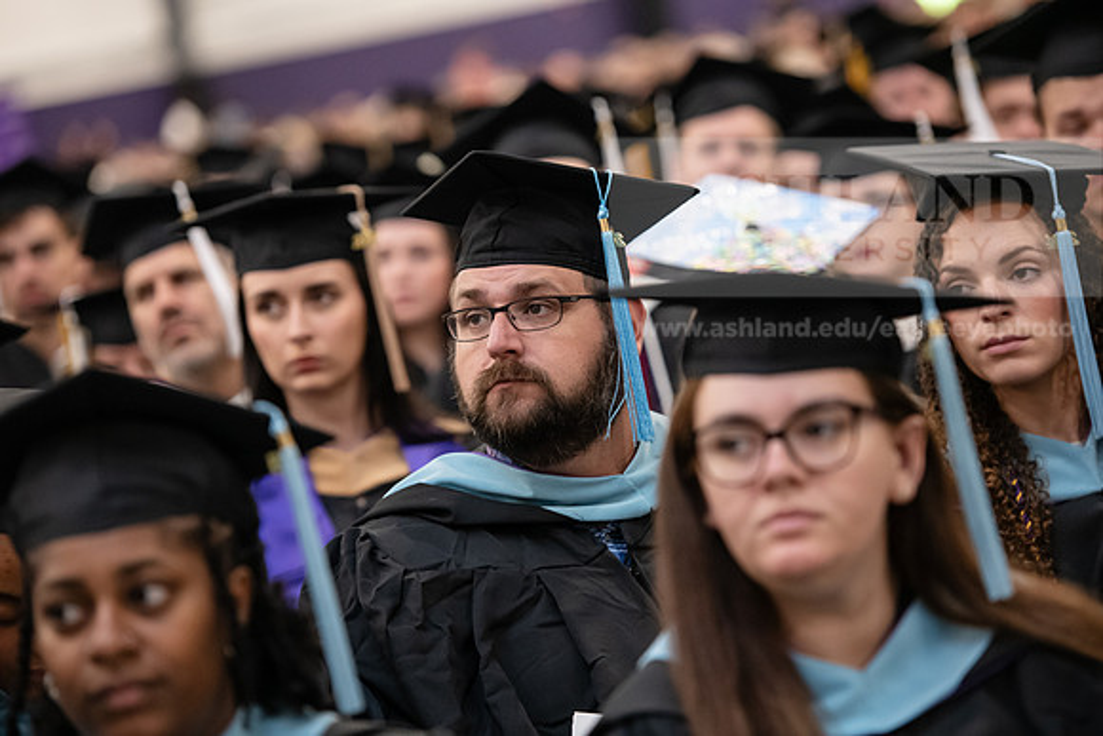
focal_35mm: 140
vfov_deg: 9.8
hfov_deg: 14.7
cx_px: 552
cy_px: 368
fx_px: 4290
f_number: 3.2
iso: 3200
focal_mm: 140
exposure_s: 1/200
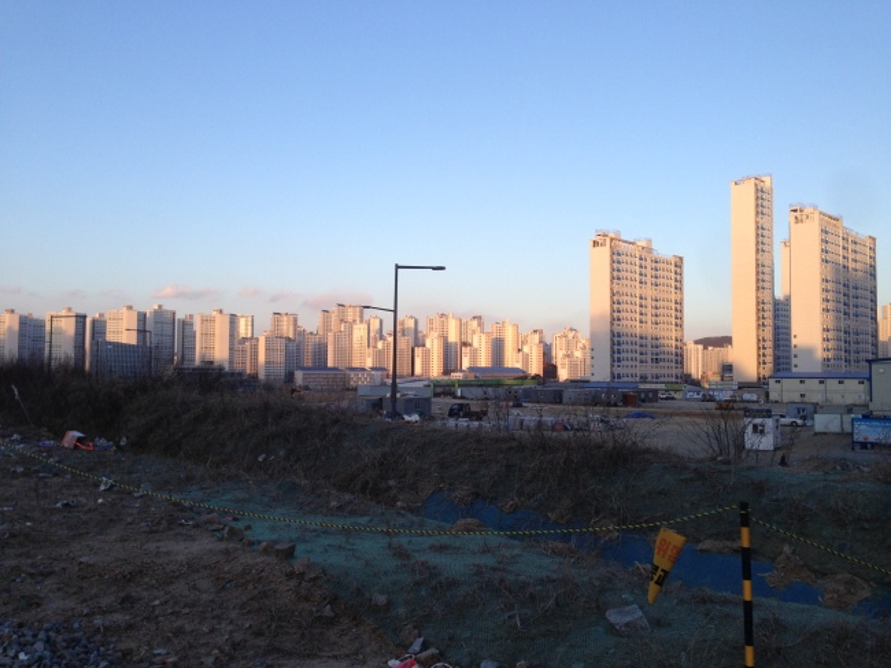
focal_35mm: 33
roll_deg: -1.2
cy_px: 334
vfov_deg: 42.9
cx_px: 446
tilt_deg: +2.7
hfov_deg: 55.4
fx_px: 849
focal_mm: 4.12
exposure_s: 1/437
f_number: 2.4
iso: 50
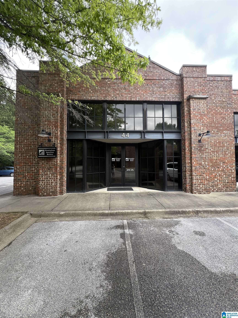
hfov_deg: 89.9
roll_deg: +0.0
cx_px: 119
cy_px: 159
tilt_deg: +2.7
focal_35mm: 13
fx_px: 119
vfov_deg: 106.2
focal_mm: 1.57
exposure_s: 1/174
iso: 32
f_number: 1.8
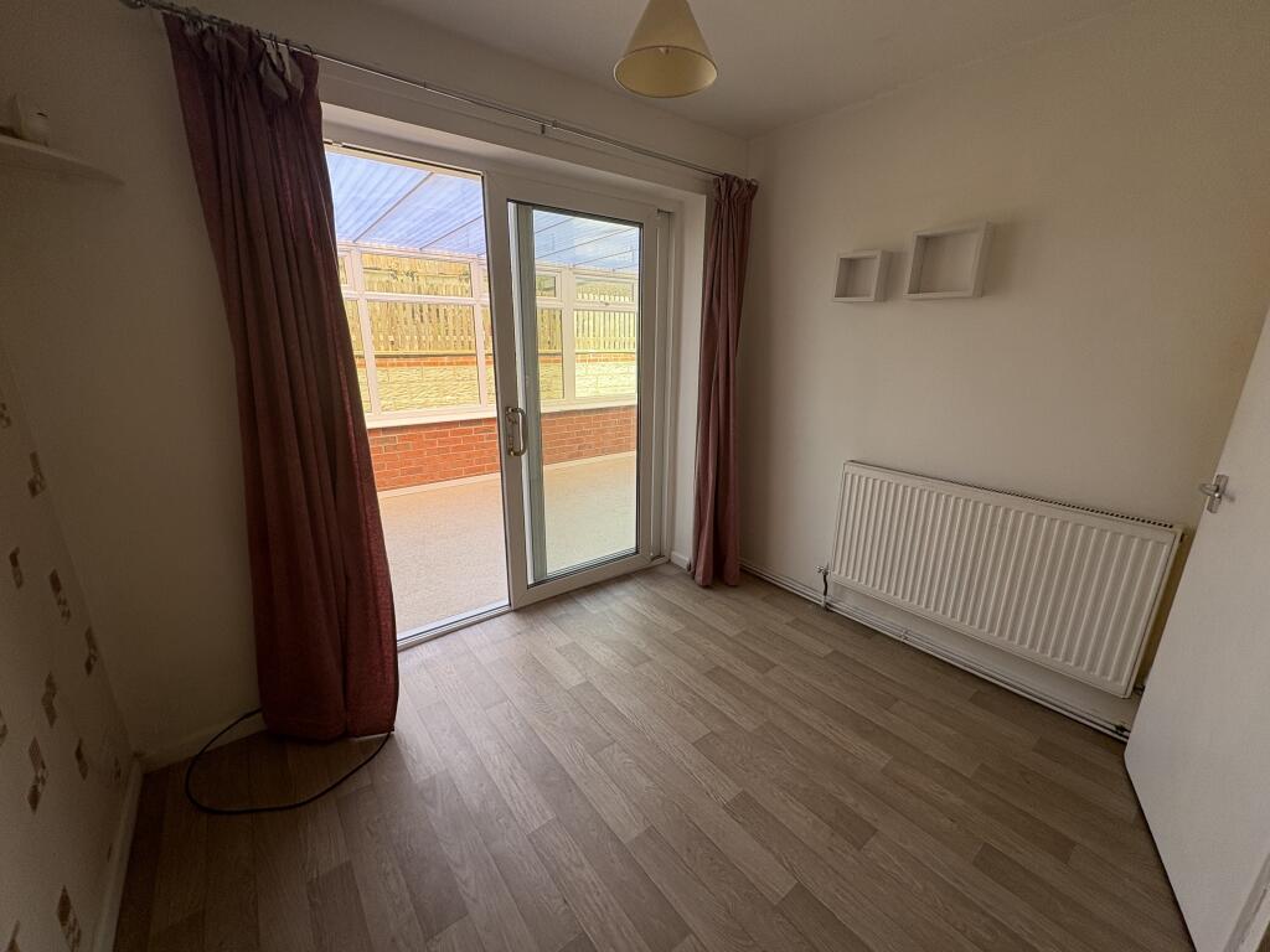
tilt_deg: -14.1
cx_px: 635
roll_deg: -0.3
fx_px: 514
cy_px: 476
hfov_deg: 102.1
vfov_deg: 85.7
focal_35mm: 14
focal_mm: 2.22
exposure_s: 1/181
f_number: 2.2
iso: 50
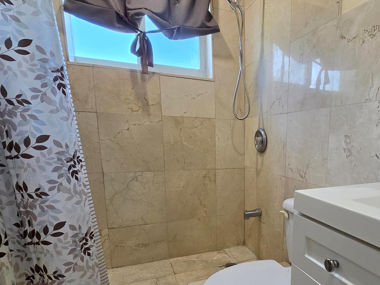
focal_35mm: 22
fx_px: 242
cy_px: 189
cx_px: 261
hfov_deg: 73.4
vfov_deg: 59.7
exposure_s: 1/120
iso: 200
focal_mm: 2.2
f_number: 2.2
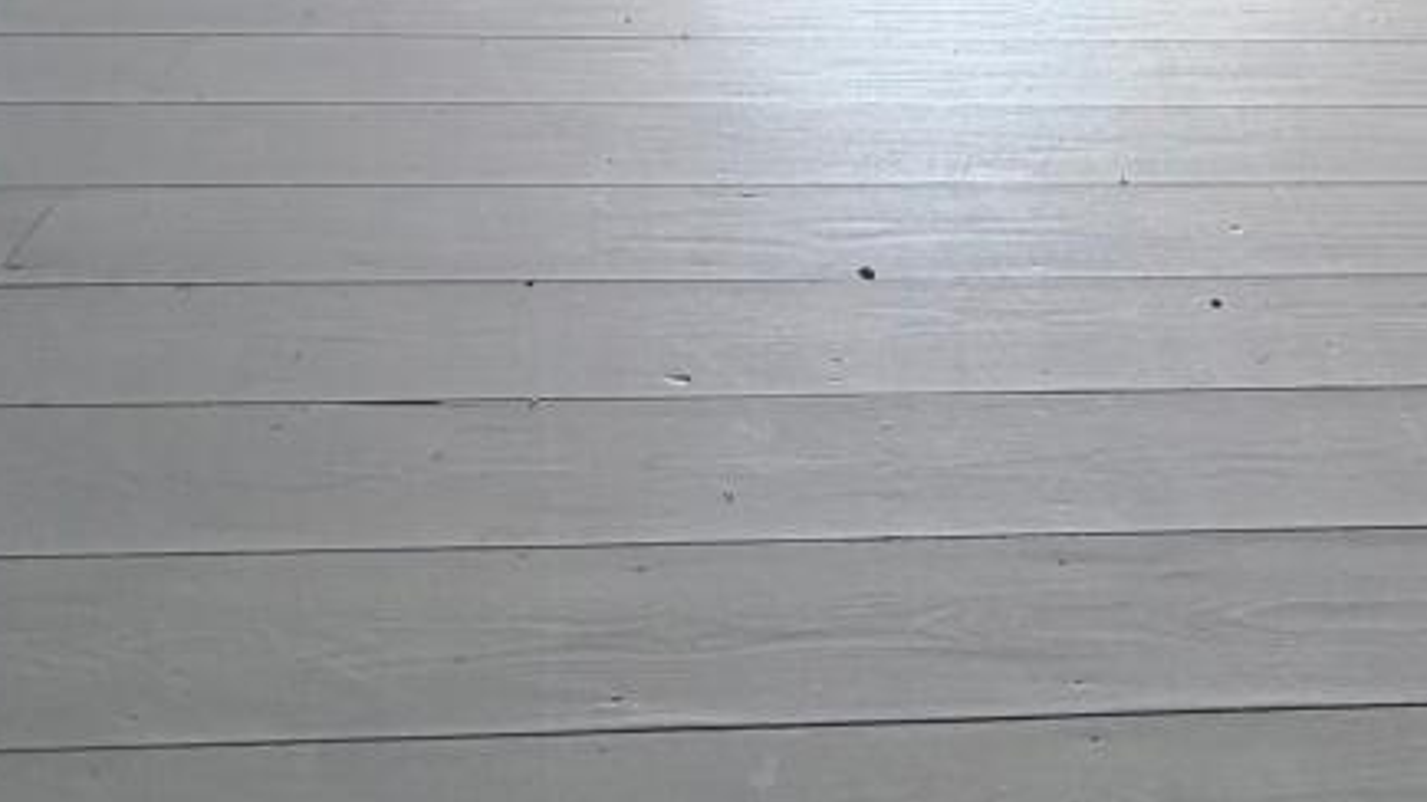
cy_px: -450
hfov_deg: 53.6
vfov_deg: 24.3
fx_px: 1362
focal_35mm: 36
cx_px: 1006
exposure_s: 1/121
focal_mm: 2.22
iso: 250
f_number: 2.2
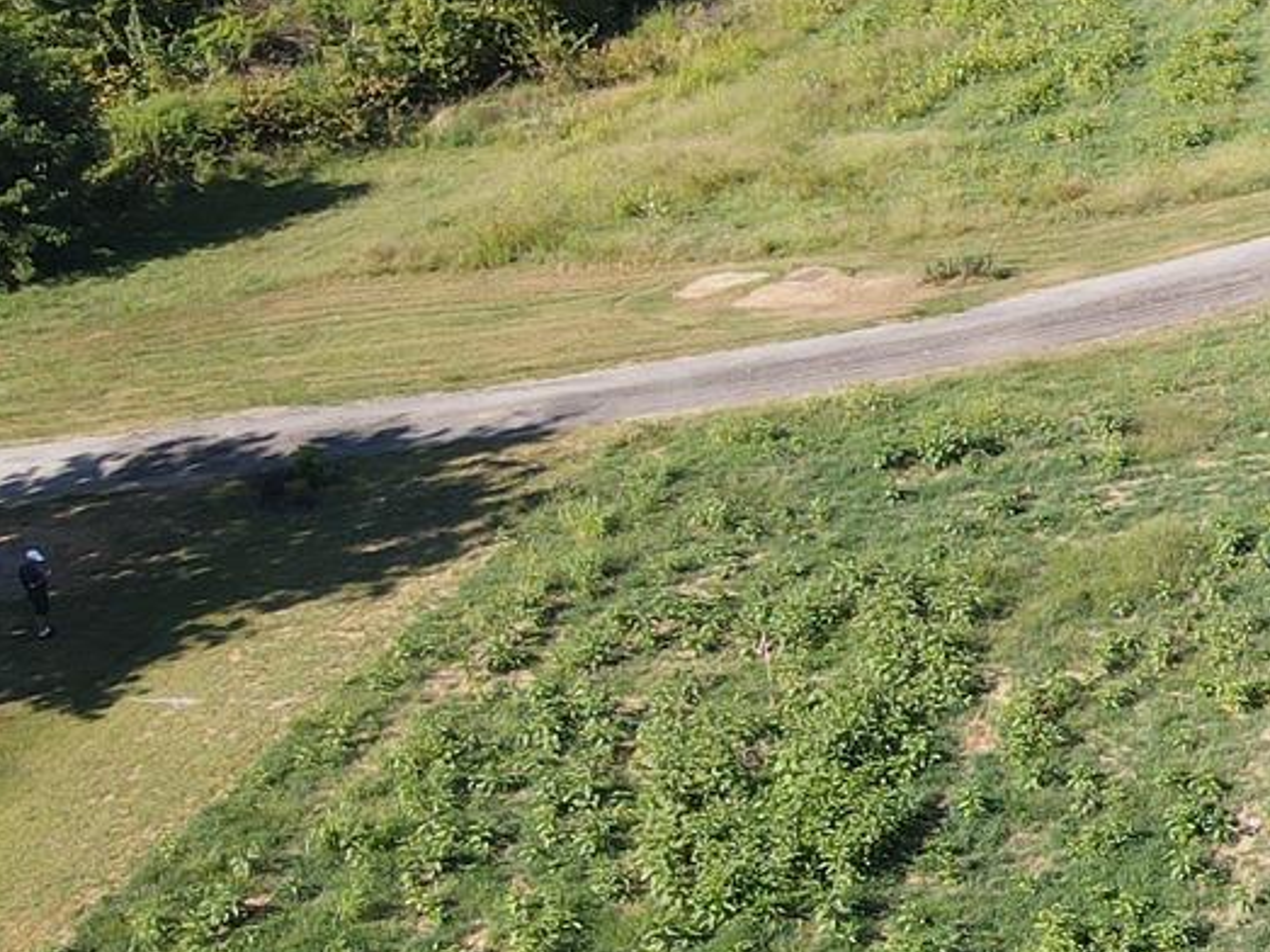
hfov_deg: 18.0
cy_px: 573
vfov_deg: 15.7
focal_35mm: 94
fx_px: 3448
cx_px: 2052
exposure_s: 1/320
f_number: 2.8
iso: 100
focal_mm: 4.5
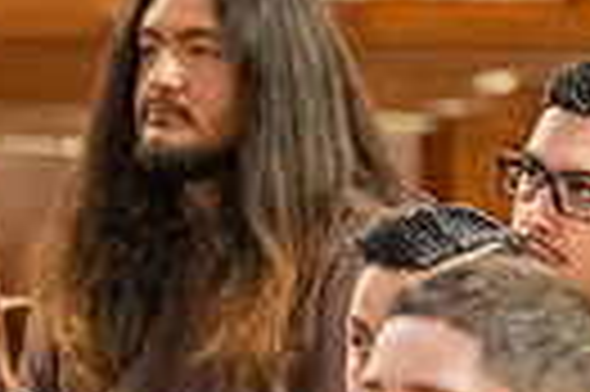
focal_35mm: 553
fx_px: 9052
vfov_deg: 2.5
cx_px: 14
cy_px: 538
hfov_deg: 3.7
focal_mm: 125
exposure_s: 1/100
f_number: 2.8
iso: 2000
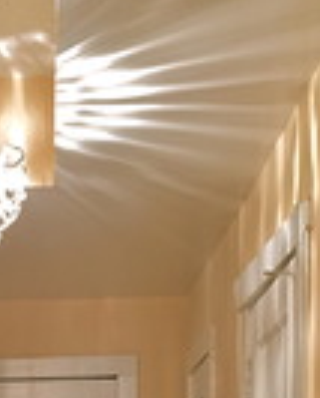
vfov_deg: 17.1
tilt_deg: -0.6
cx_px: -48
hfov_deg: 14.7
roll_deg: +0.3
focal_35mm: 102
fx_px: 1203
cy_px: 584
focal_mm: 4.15
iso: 125
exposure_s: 1/30
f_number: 2.2
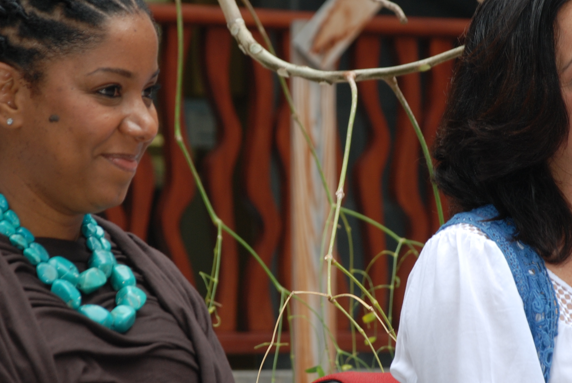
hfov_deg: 7.6
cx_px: 334
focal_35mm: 271
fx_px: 4310
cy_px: 198
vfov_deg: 5.1
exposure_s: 1/60
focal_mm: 95
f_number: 5.6
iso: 160
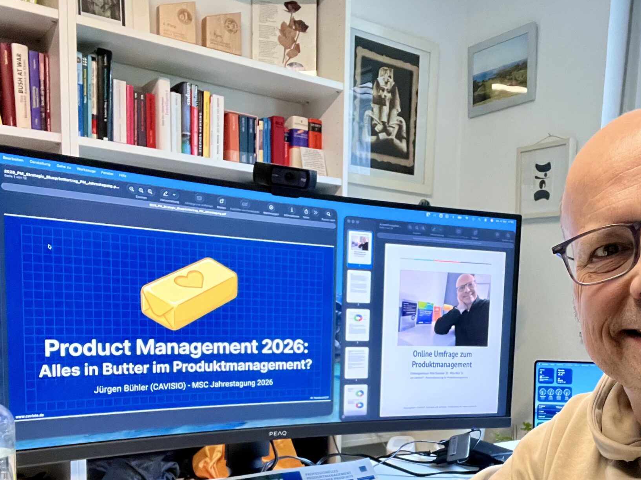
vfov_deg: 38.4
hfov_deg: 50.3
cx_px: 433
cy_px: 374
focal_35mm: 36
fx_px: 667
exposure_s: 1/50
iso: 320
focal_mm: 2.71
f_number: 2.2
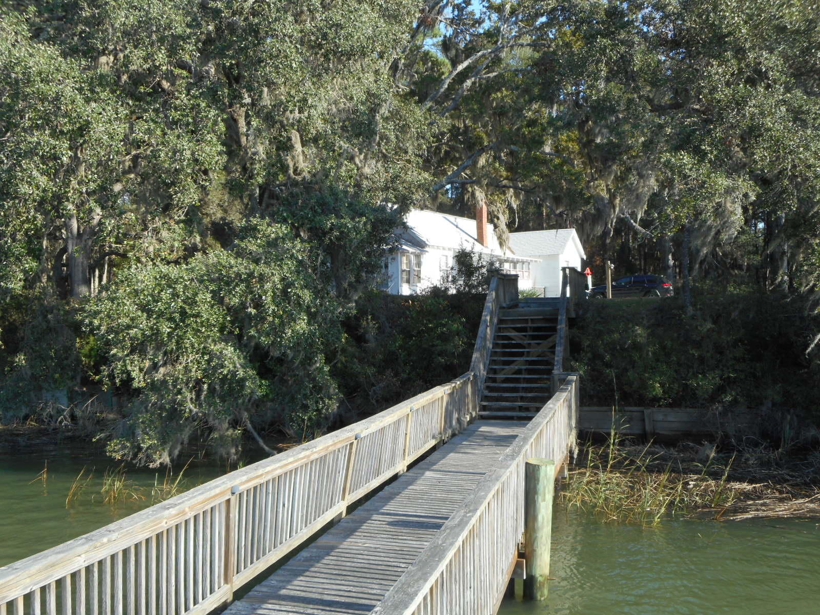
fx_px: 924
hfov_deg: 47.9
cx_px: 410
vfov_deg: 36.8
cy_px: 308
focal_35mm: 39
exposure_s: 1/160
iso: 80
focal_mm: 6.9
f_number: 4.5
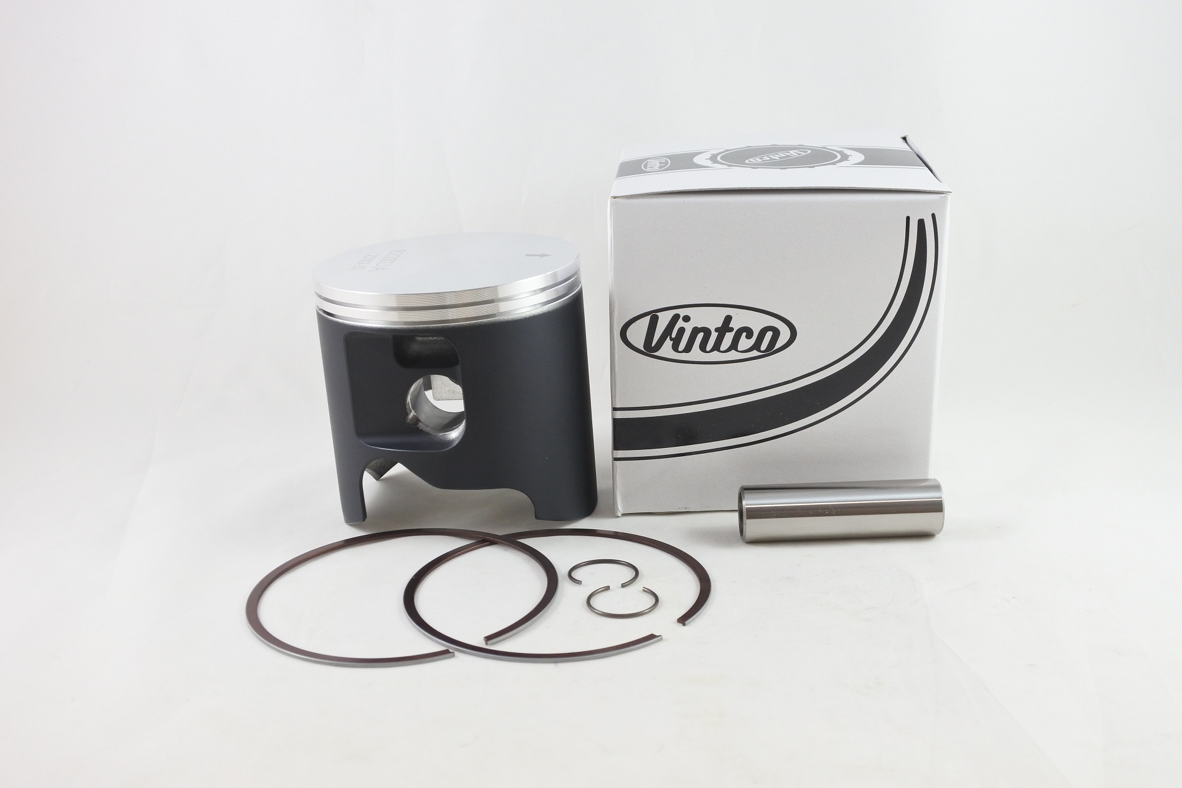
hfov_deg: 50.7
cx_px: 591
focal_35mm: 38
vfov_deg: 35.0
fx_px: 1247
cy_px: 394
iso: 500
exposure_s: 1/125
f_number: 4
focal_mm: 14.3
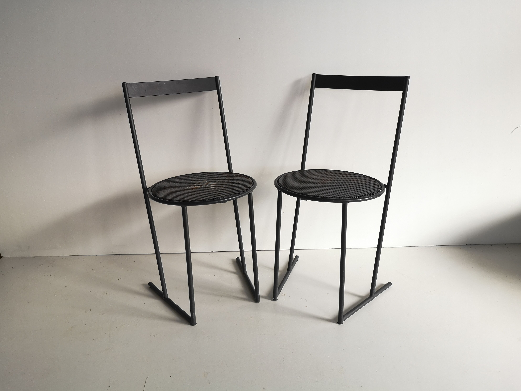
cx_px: 260
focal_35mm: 27
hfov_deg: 65.3
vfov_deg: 51.4
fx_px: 406
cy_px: 196
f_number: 1.8
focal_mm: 3.95
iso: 80
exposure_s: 1/50
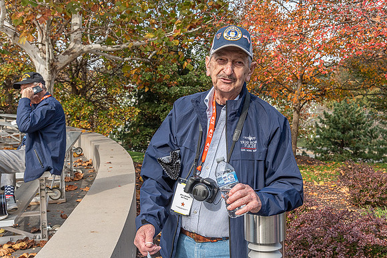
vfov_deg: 30.6
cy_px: 116
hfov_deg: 44.6
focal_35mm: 44
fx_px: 471
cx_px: 215
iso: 500
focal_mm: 35
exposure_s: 1/320
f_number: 9
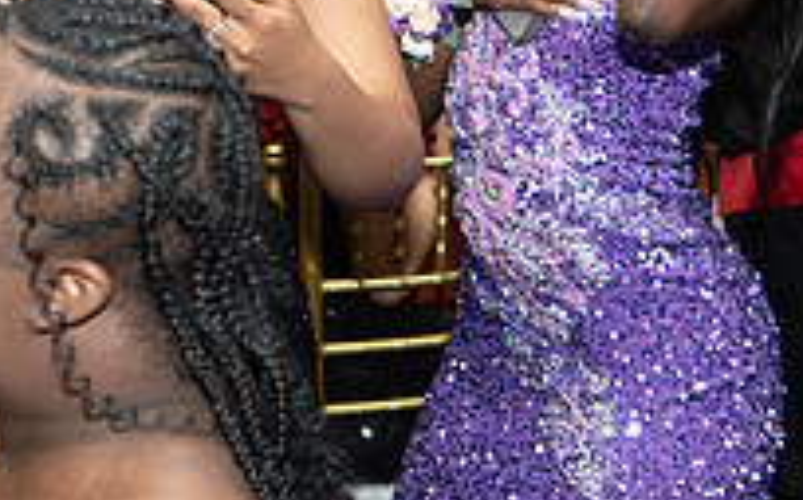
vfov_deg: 11.7
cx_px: 233
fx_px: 2426
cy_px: 70
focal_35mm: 111
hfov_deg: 18.7
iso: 500
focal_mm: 28
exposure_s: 1/125
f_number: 3.5
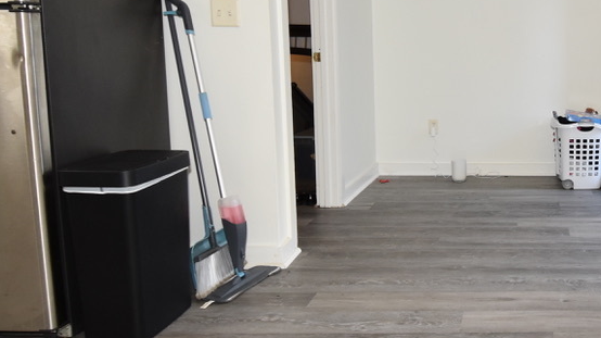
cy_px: 126
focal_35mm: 37
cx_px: 535
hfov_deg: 48.6
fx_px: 589
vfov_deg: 31.8
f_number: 4
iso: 900
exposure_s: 1/60
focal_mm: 12
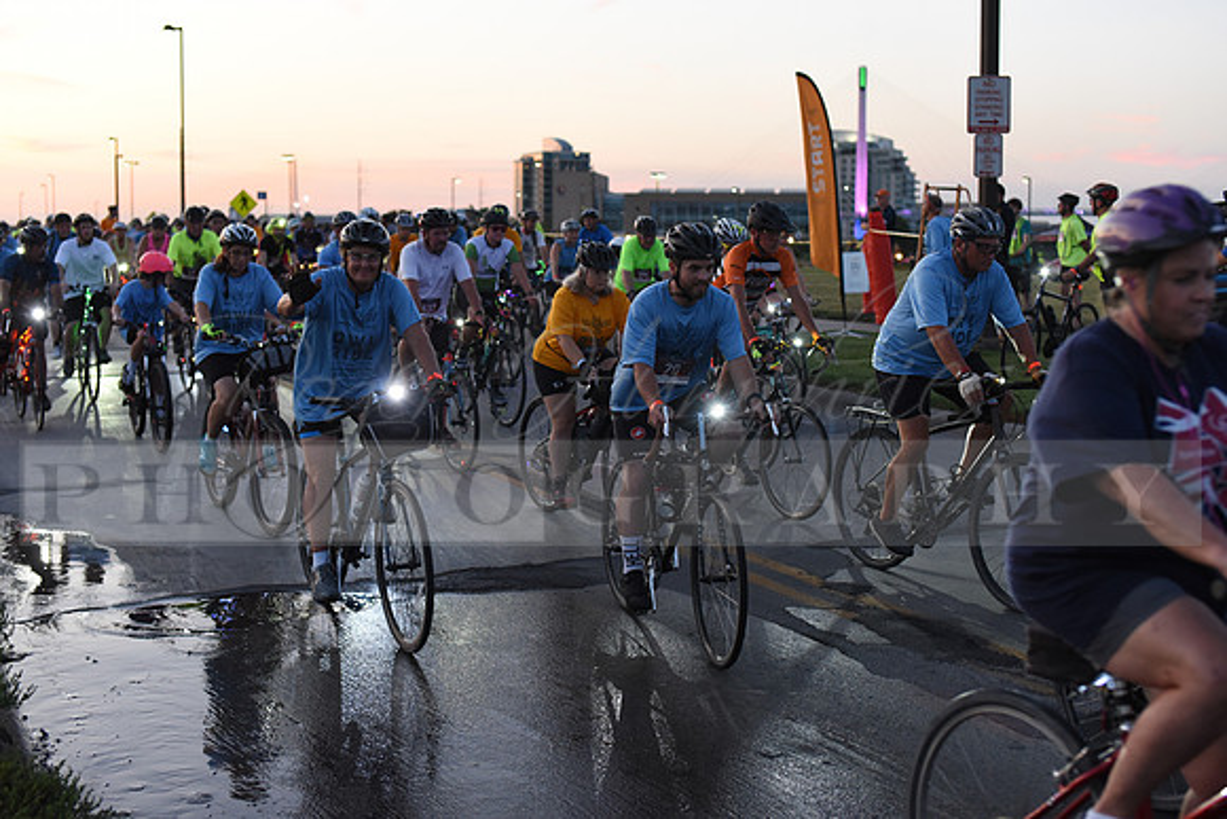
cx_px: 614
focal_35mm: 50
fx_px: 1704
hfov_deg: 39.6
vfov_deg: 27.0
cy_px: 410
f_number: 2.8
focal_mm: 50
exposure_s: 1/400
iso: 2500
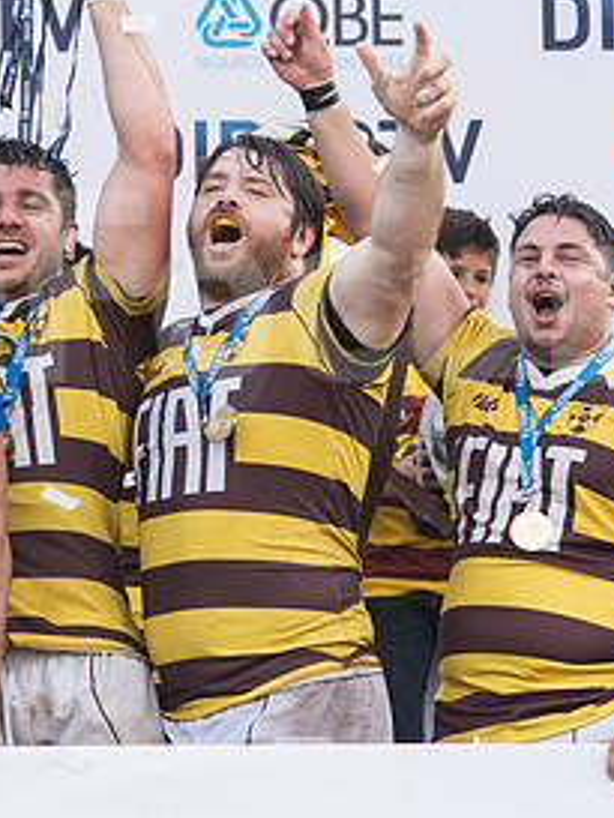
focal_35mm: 286
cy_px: 280
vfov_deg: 6.9
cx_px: -102
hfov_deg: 5.2
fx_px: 6759
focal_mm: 140
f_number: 4
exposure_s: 1/640
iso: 800
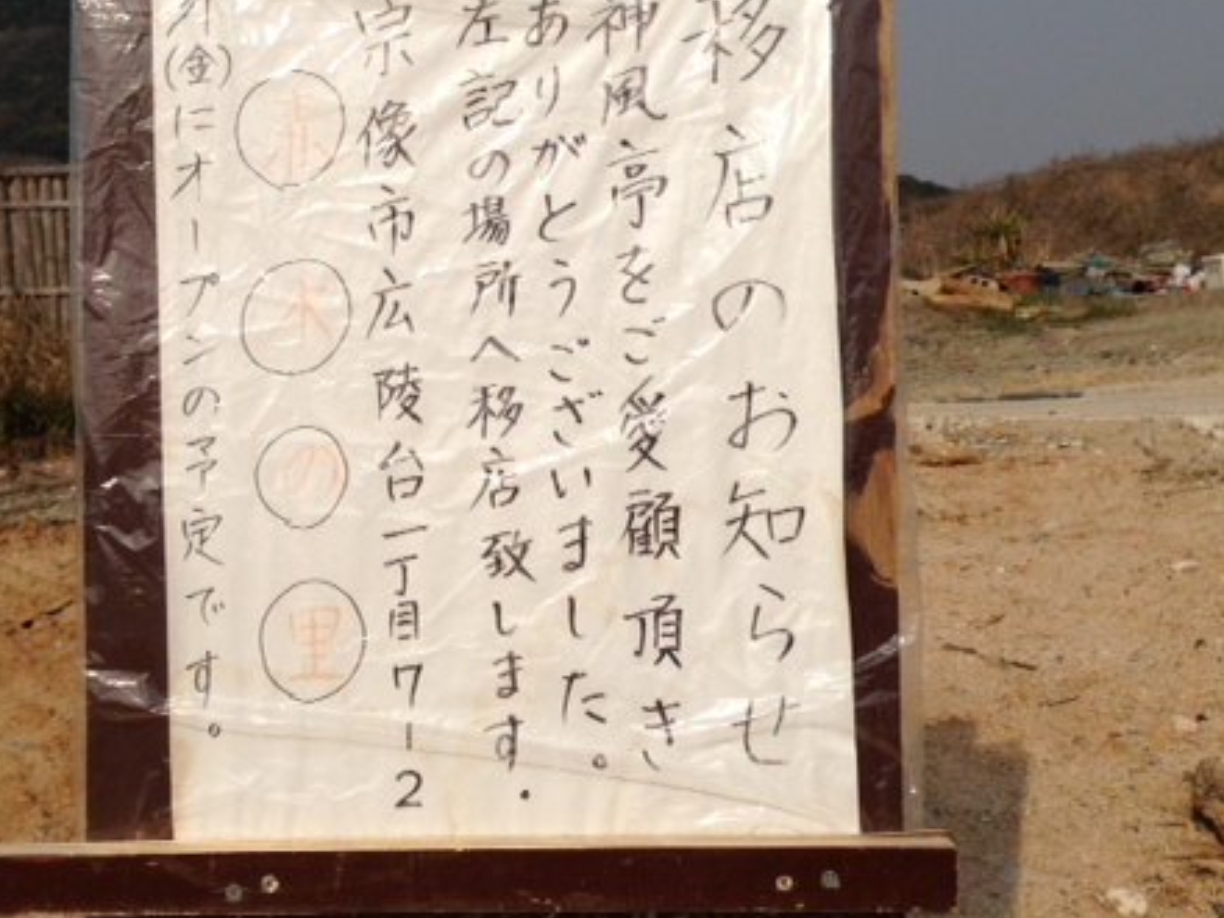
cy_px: 384
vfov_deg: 30.2
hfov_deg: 39.4
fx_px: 1697
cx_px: 470
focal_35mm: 48
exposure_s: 1/3623
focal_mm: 4.13
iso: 50
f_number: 2.4
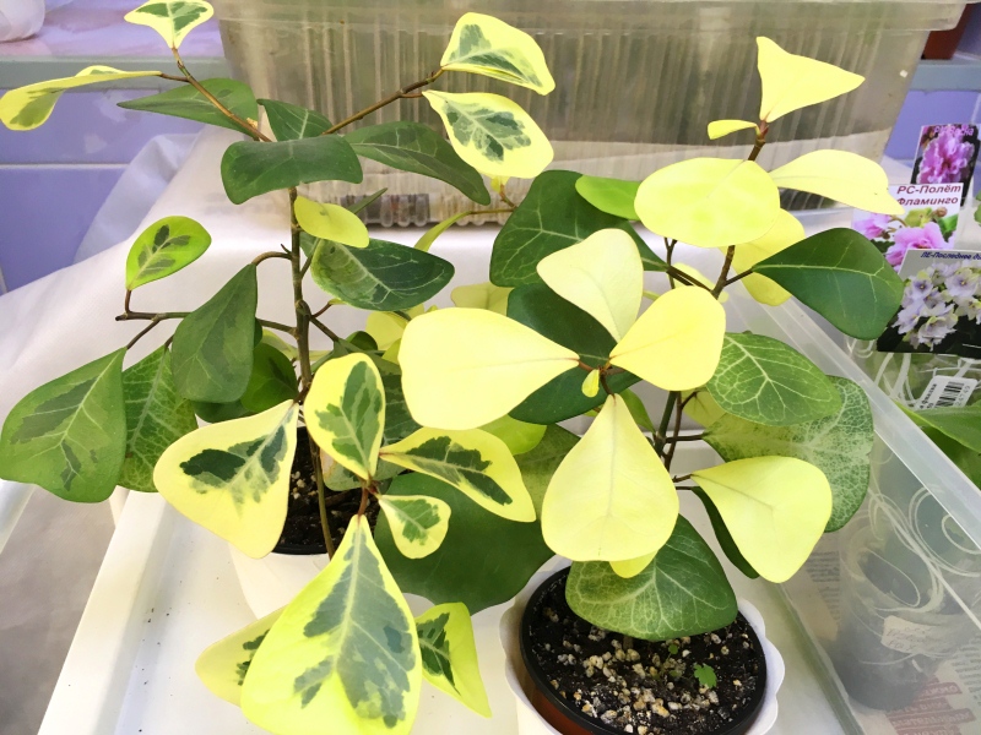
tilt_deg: -27.4
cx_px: 490
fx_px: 822
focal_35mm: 29
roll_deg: -2.8
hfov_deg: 61.7
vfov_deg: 48.2
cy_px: 368
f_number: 2.2
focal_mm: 4.15
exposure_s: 1/33
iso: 40
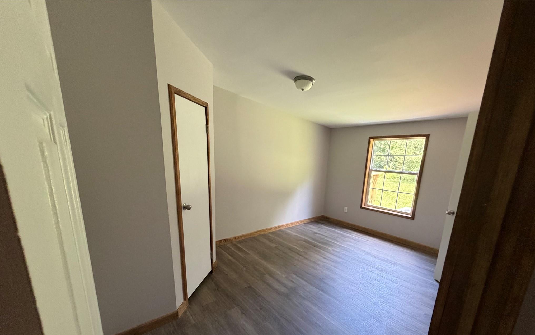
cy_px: 203
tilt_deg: -13.2
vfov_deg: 73.9
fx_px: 219
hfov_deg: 101.5
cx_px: 266
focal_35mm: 15
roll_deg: -0.5
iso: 320
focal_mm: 2.22
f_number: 2.2
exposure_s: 1/62
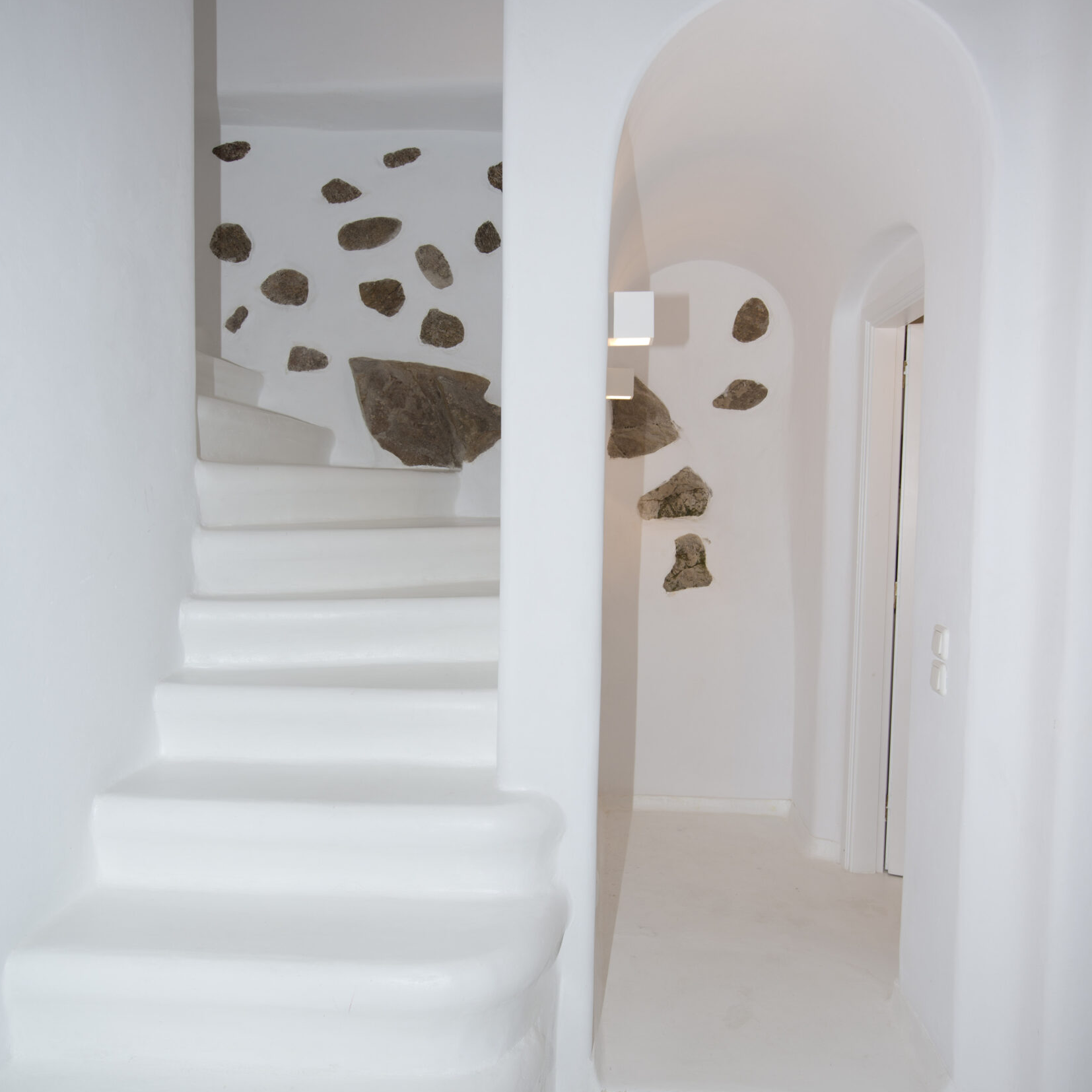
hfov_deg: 62.9
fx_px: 892
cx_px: 549
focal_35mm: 25
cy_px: 536
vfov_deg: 62.9
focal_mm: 19
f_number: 4
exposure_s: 1/60
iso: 100
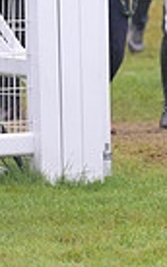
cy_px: -84
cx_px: 528
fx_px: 6246
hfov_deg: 1.5
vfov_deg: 2.5
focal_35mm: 856
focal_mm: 200
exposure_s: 1/1250
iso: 1400
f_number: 4.5
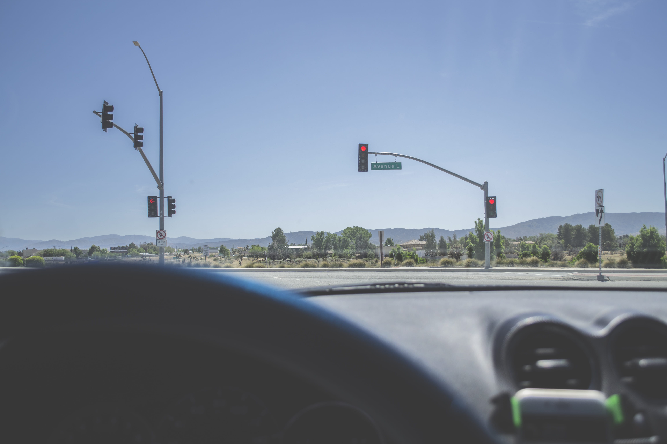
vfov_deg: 40.0
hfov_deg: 57.2
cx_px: 334
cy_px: 222
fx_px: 611
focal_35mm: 33
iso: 100
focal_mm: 22
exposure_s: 1/400
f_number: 3.8
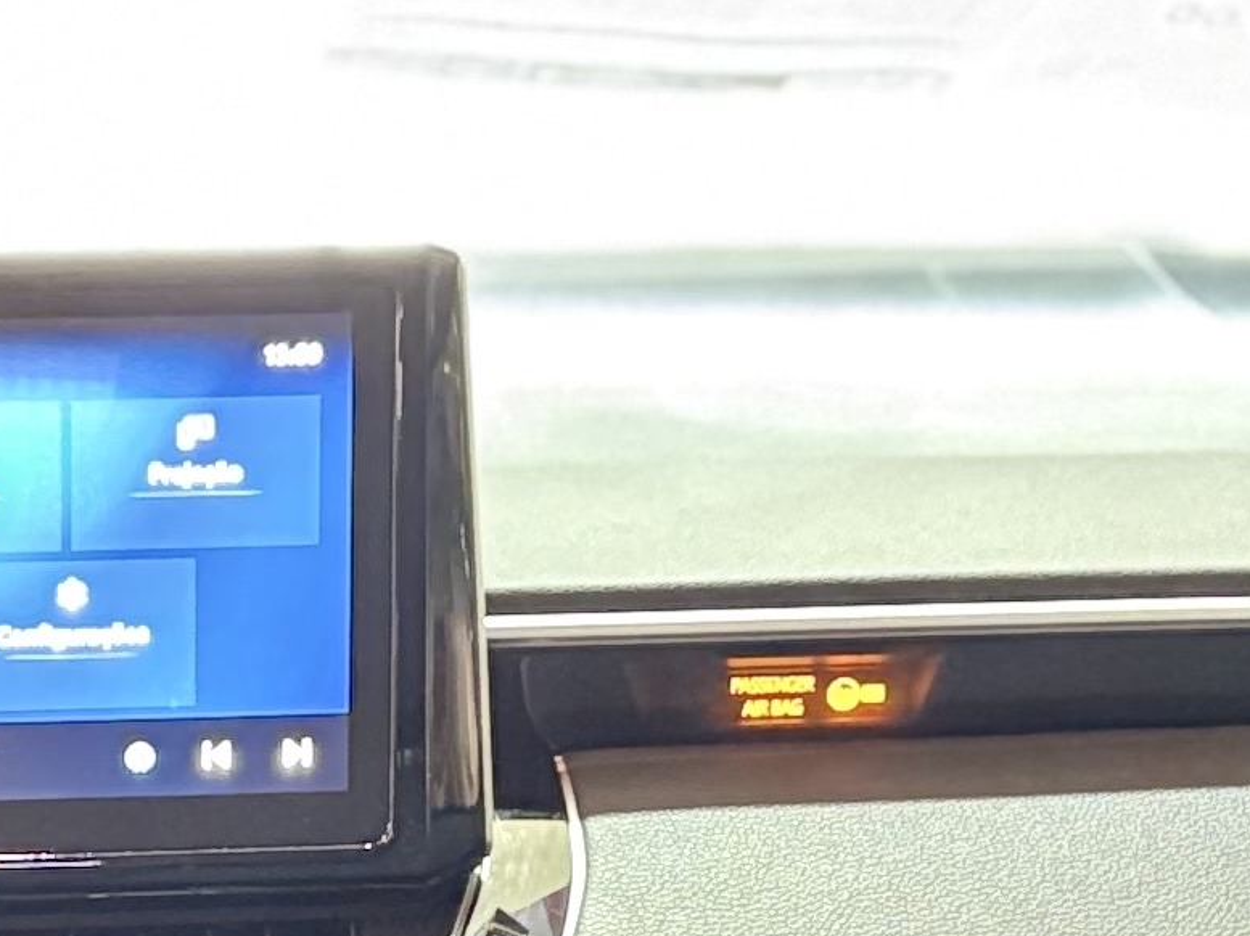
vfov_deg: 10.7
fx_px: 4873
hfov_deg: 14.2
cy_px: 1282
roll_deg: -0.3
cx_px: -174
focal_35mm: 135
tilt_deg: -18.7
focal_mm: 5.96
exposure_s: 1/25
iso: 1000
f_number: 1.6
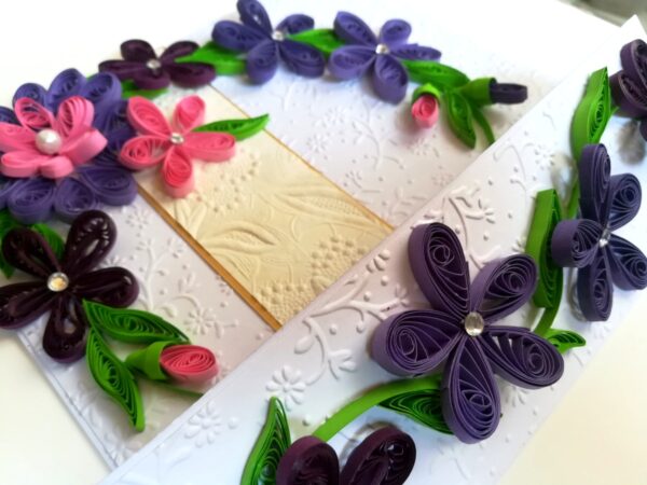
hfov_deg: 67.3
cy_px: 242
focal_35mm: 26
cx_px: 324
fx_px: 486
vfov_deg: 53.1
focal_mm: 3.83
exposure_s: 1/33.3
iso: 80
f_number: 2.2
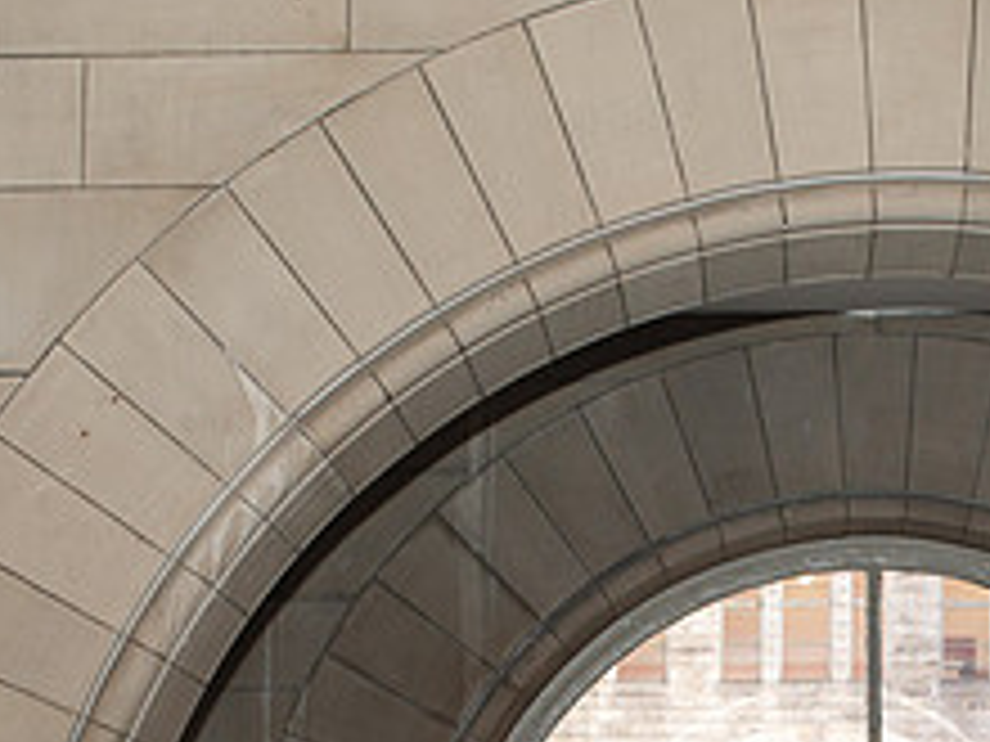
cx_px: 747
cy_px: 993
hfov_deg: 18.9
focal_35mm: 103
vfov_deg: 13.8
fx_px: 2946
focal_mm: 35
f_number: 3.5
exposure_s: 1/200
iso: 1000
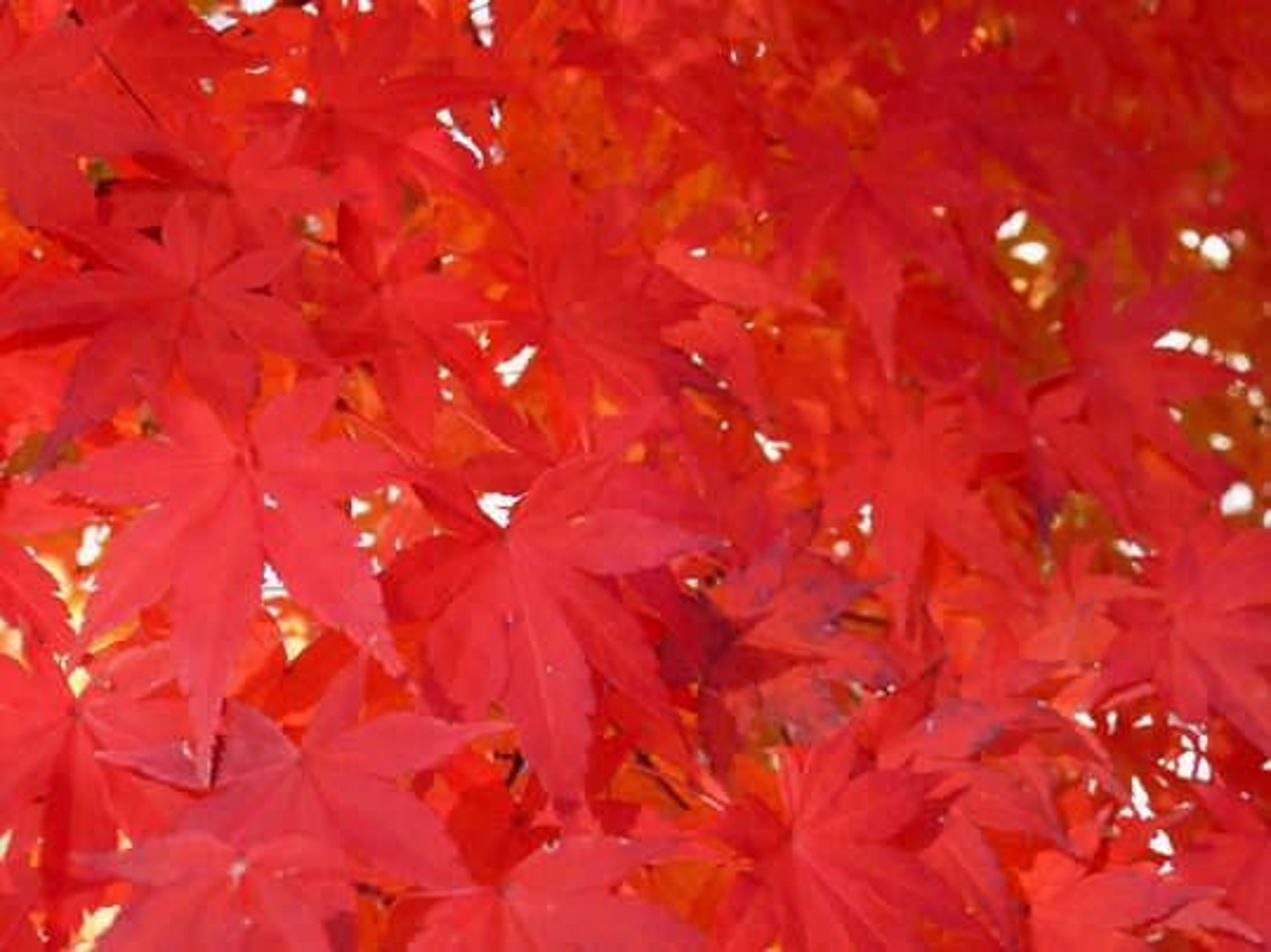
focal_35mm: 65
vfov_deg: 22.6
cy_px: 476
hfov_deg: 29.8
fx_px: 2386
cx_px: 636
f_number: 4.5
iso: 100
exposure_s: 1/100
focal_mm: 11.6
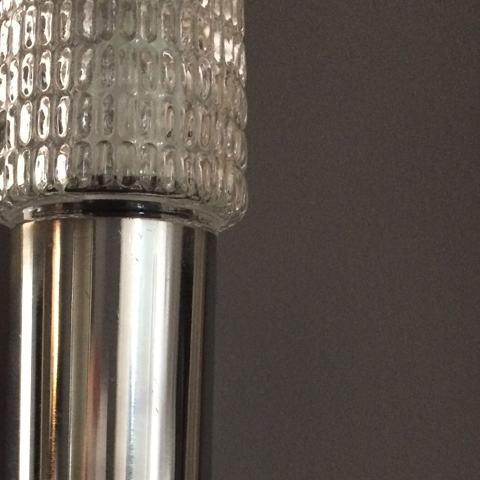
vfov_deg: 27.2
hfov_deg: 27.5
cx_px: 147
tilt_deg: +14.1
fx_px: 973
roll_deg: -0.4
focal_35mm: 62
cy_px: 384
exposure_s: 1/17
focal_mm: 4.15
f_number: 2.2
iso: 320
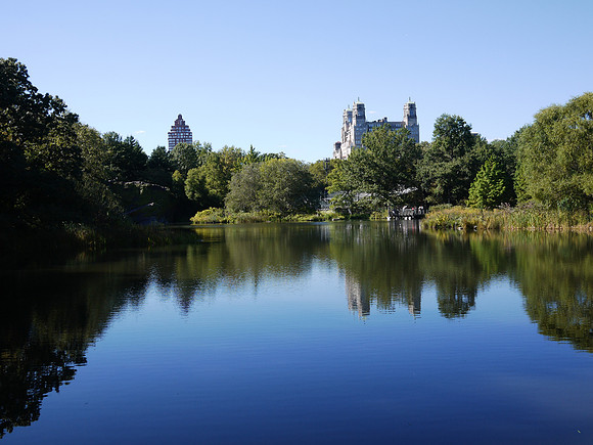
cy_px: 222
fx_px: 685
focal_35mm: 40
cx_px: 296
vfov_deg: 36.0
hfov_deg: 46.8
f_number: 9
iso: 100
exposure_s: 1/125
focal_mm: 20
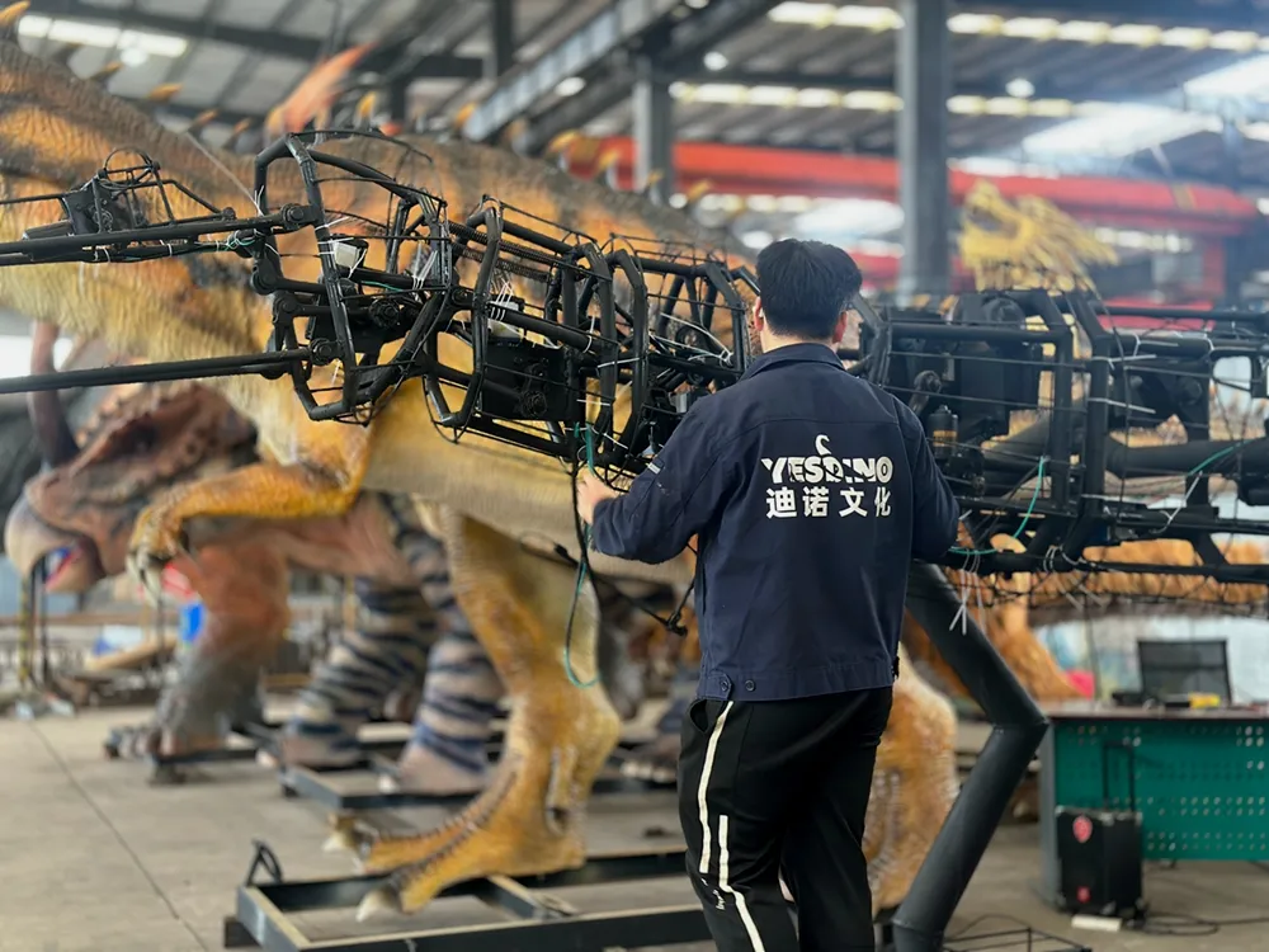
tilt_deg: +1.4
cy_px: 476
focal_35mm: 48
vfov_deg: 30.3
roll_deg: +0.4
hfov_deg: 39.7
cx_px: 634
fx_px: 1760
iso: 250
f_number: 1.78
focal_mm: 6.86
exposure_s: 1/33
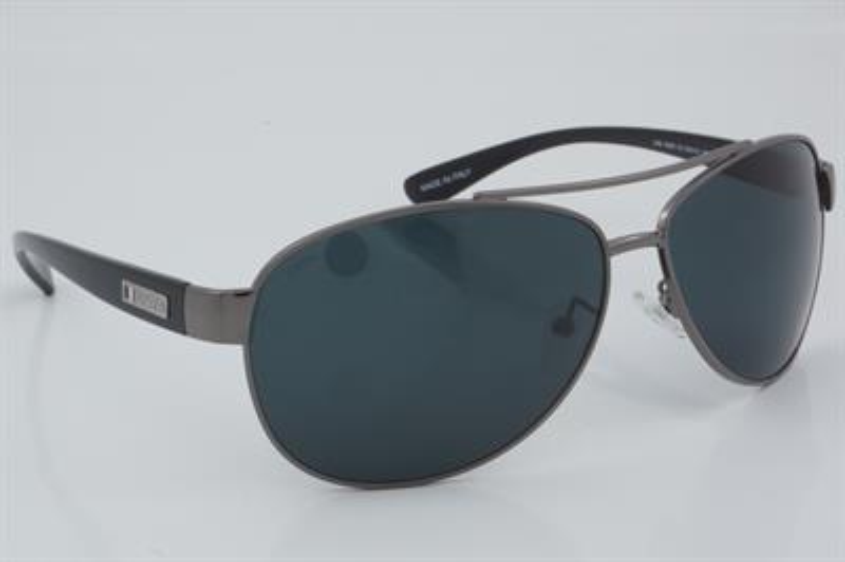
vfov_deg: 18.2
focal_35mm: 75
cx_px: 422
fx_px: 1759
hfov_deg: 27.0
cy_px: 281
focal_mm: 50
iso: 100
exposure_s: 1/3
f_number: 32
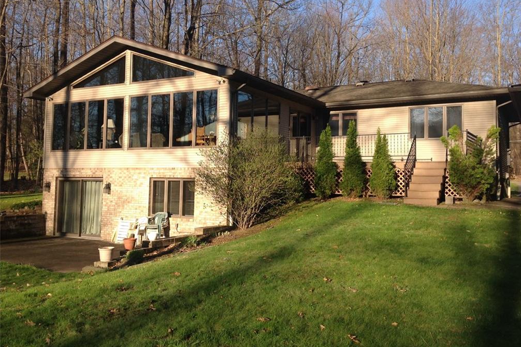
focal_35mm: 37
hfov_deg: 51.9
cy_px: 155
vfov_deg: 35.9
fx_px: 535
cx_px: 265
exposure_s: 1/775
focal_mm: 4.28
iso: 50
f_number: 2.4
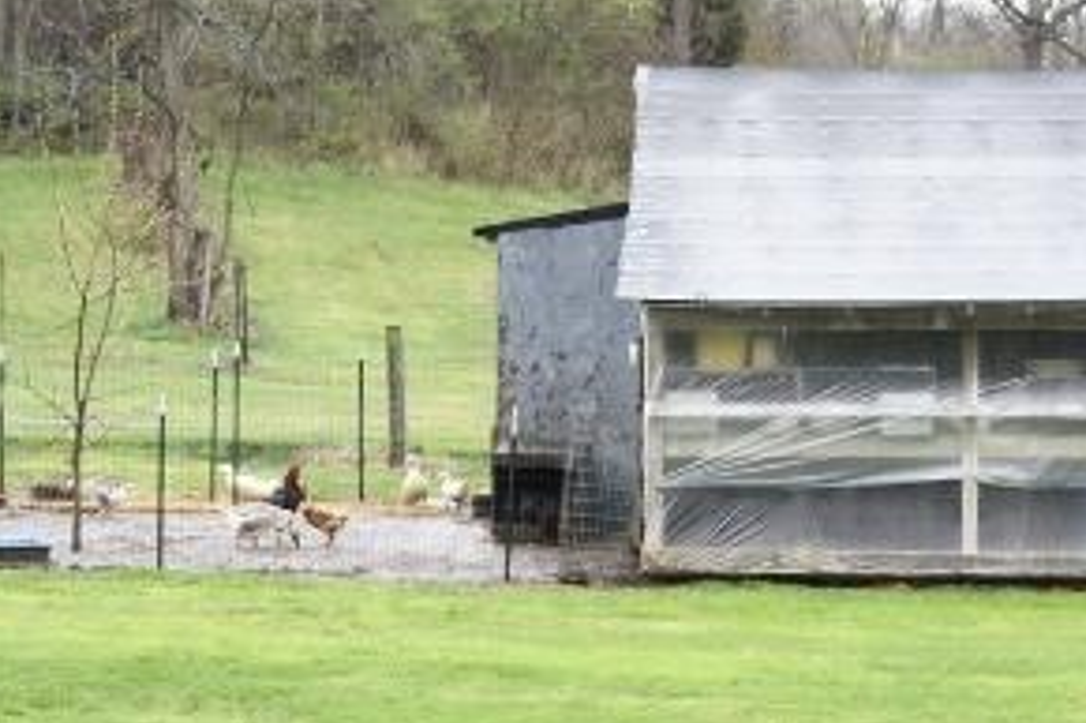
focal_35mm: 174
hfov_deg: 11.8
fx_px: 5246
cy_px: 545
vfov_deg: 7.9
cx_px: 558
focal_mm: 42
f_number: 7.1
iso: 400
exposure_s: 1/200
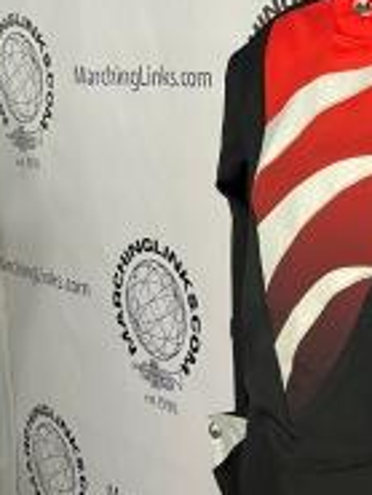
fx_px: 902
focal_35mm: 63
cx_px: 423
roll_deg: +1.4
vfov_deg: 30.4
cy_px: 158
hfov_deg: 21.9
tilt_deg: -9.1
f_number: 1.5
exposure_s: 1/60
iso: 320
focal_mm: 5.7
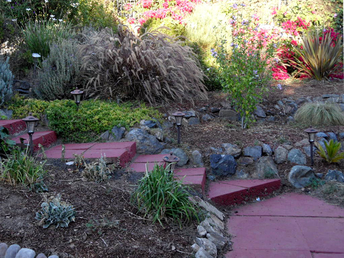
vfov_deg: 36.0
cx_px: 172
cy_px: 129
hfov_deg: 46.8
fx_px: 398
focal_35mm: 40
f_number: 3.6
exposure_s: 1/90
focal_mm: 6.5
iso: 100
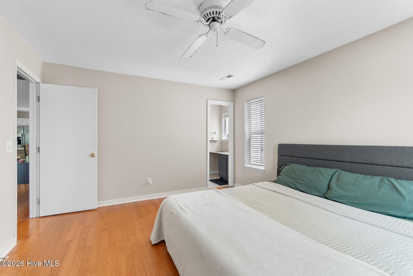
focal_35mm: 15
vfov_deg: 77.3
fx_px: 172
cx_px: 206
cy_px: 138
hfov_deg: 100.4
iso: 100
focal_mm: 10
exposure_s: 1/5
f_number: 4.5
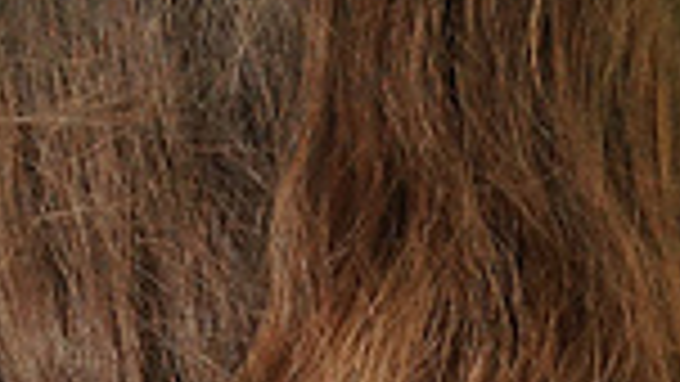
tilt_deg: -4.3
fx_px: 2903
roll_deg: -1.2
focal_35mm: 161
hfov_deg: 13.4
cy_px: 935
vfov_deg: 7.1
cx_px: 351
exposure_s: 1/120
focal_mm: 4.28
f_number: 2.4
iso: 64
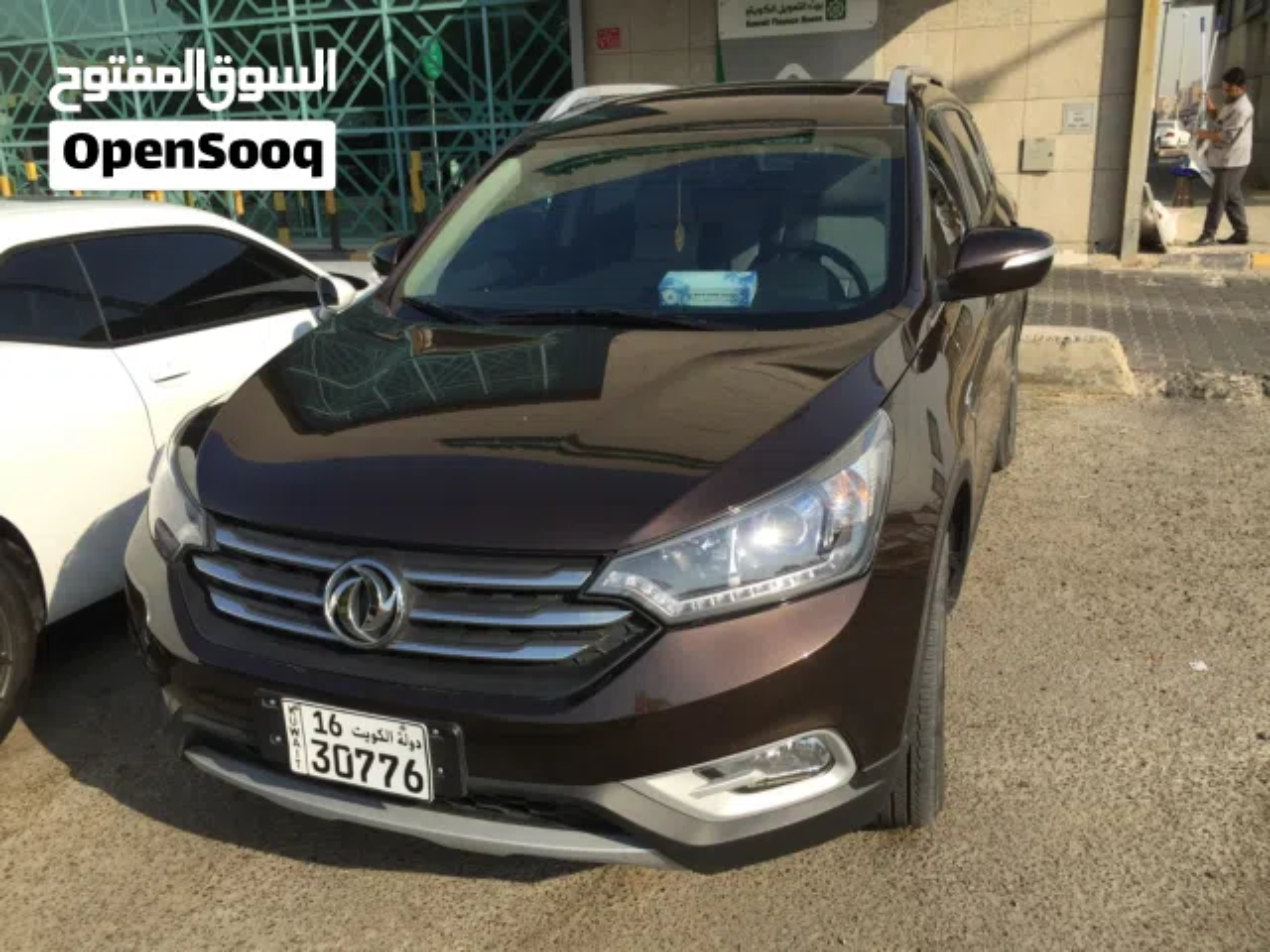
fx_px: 1064
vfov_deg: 48.2
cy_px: 476
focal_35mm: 29
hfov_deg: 61.7
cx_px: 635
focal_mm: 4.15
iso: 32
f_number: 2.2
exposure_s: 1/1319
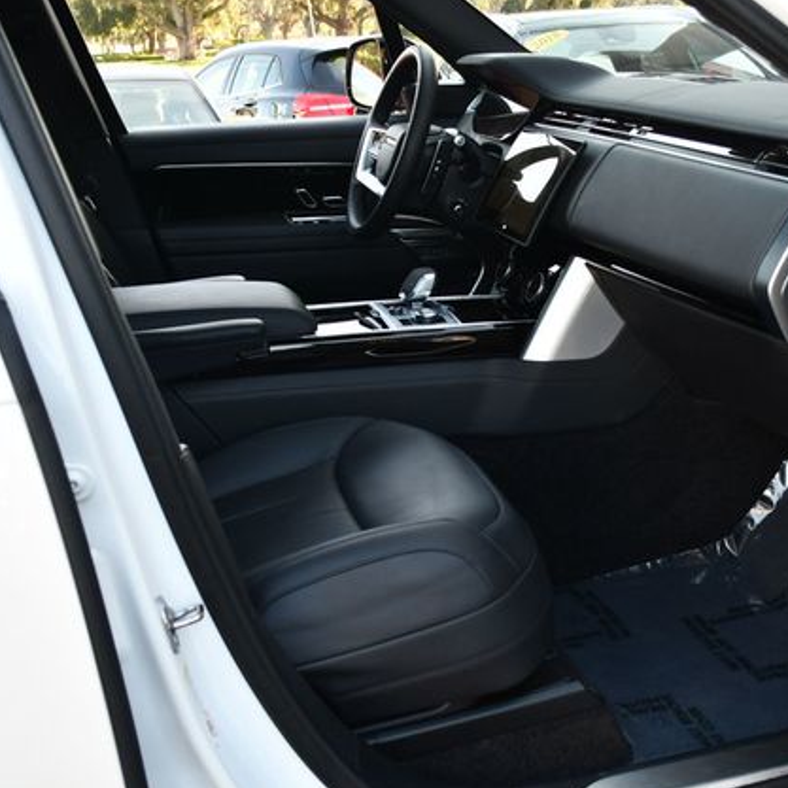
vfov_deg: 36.1
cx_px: 478
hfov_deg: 35.9
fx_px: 1210
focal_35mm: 47
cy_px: 399
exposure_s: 1/250
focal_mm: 18
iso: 400
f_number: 3.5
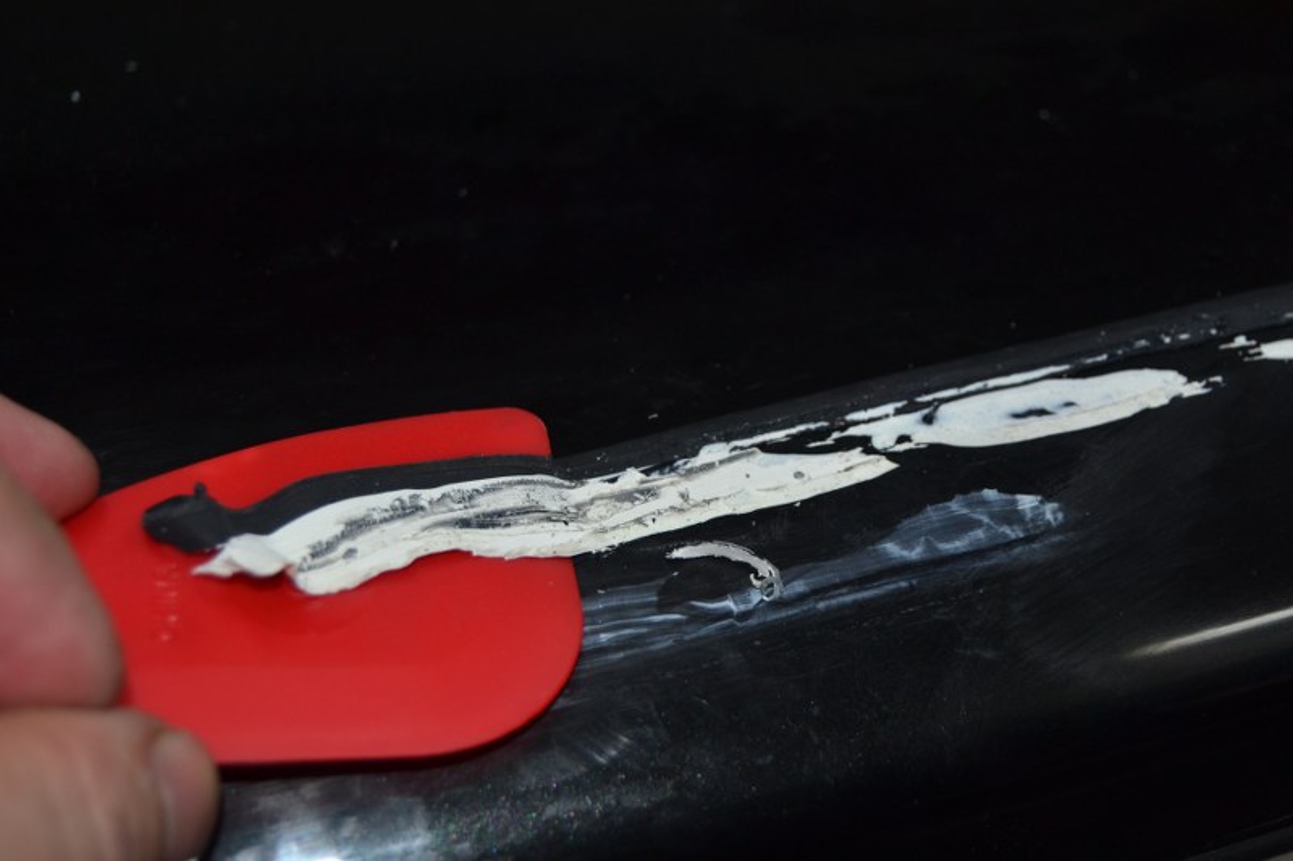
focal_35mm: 68
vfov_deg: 20.2
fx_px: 2424
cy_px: 430
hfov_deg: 29.9
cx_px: 646
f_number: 5.3
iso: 220
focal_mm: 45
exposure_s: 1/60
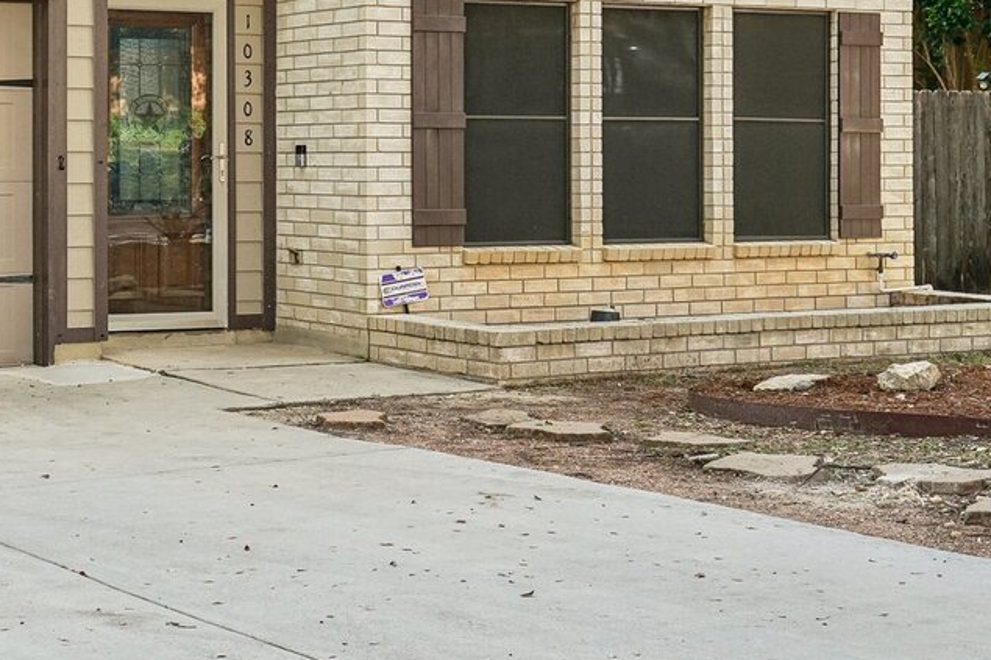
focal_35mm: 74
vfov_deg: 17.7
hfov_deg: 25.9
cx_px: -5
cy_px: -98
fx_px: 2036
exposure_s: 1/100
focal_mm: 29
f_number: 9
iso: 200
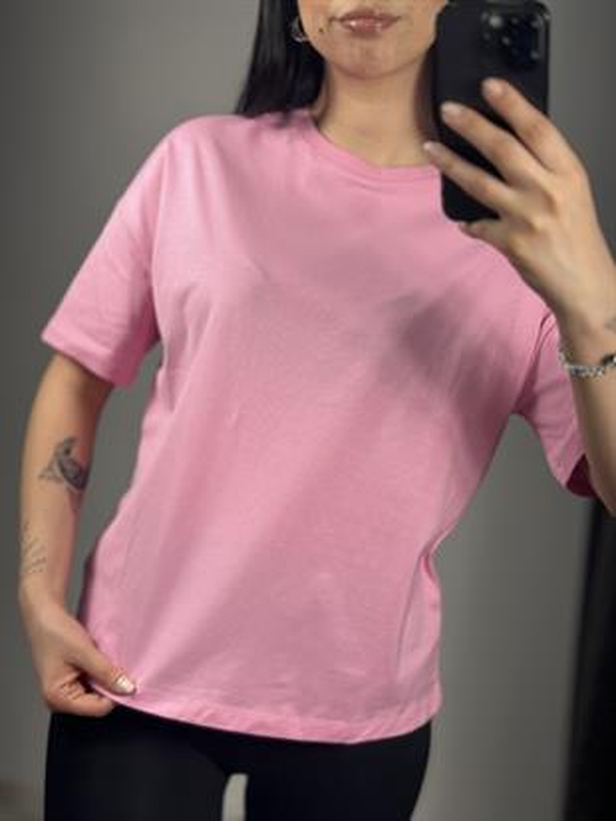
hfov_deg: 30.3
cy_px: 410
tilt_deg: -30.3
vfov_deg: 39.6
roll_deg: -1.1
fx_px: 1138
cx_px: 308
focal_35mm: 48
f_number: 1.78
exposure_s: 1/157
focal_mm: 6.86
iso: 64
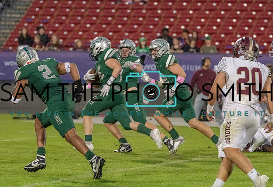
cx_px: 142
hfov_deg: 6.9
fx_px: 2270
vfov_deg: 4.7
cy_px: 113
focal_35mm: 297
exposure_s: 1/1250
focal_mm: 241
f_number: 5.6
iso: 8000
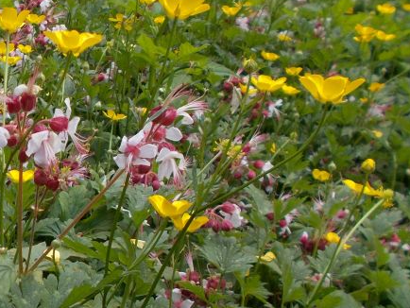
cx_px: -53
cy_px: 234
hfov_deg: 25.8
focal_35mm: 69
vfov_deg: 21.1
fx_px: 818
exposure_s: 1/125
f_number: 3.2
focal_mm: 4.6
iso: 80
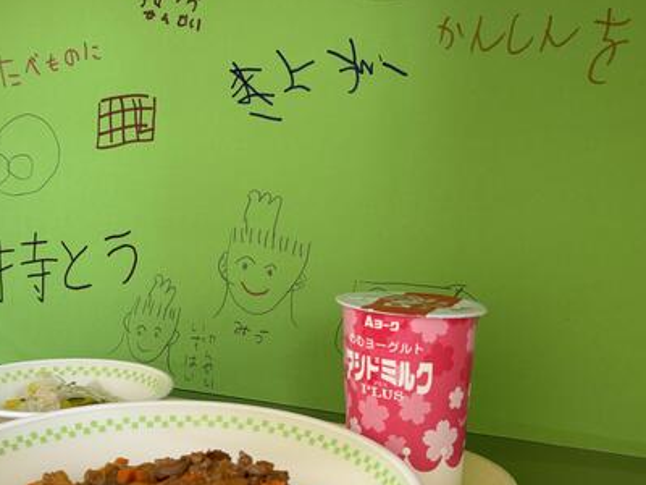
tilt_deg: -2.8
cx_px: 244
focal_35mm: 42
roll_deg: -0.9
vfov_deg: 34.3
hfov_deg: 44.4
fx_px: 784
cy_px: 200
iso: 160
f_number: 1.78
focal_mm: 6.76
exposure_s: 1/120
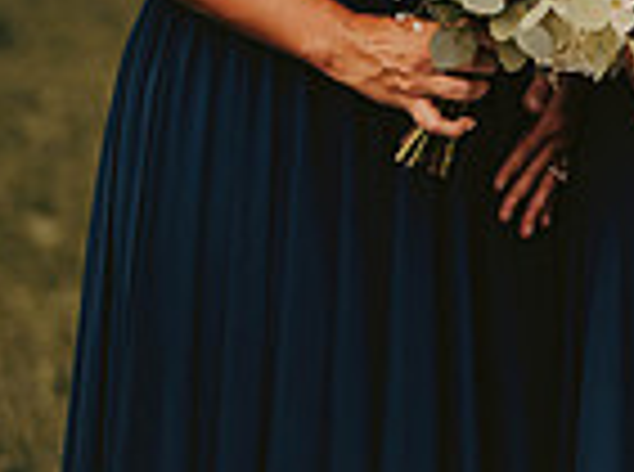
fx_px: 8842
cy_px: -223
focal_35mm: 484
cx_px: 1246
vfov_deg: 3.1
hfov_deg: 4.1
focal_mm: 122
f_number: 2.8
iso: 200
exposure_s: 1/1000
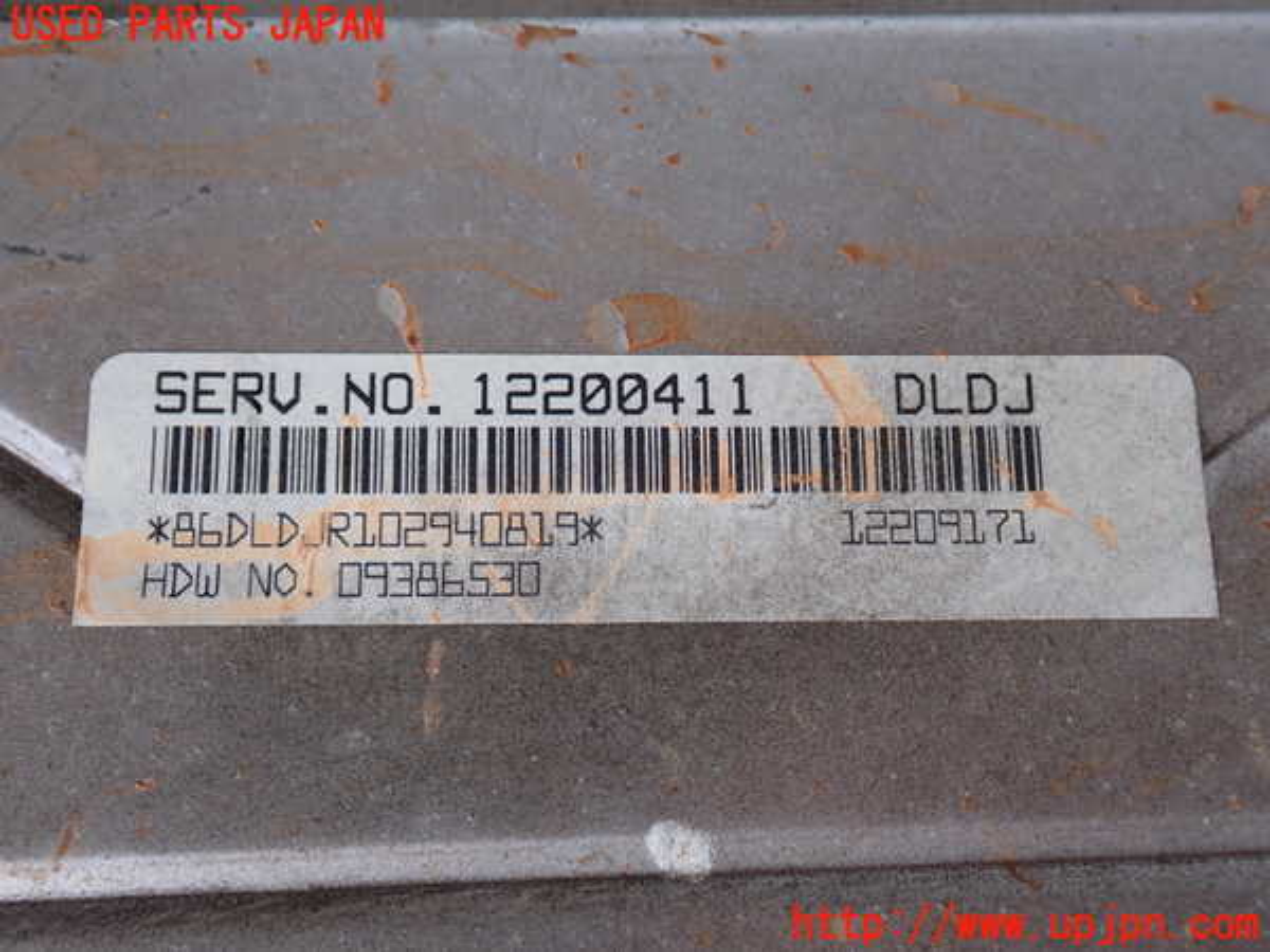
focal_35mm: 38
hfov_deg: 49.0
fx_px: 1394
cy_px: 476
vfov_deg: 37.7
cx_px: 635
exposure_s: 1/80
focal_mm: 6.83
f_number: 2.7
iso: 125
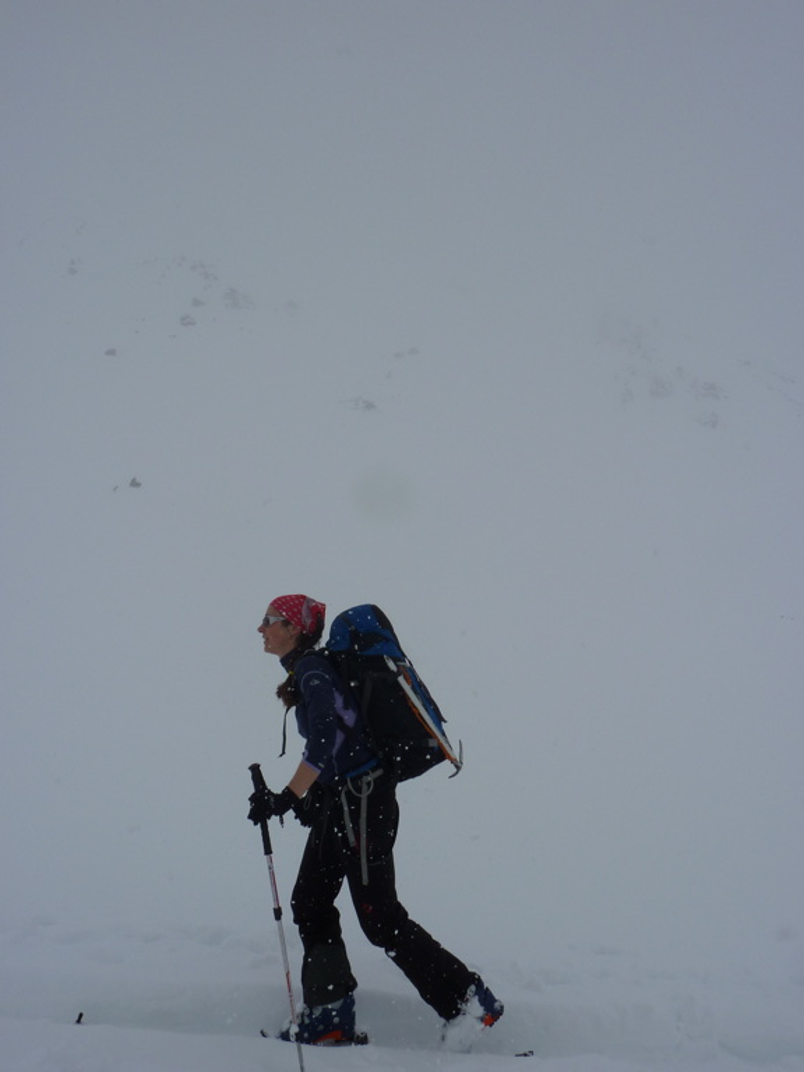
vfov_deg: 61.7
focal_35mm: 29
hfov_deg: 48.2
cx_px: 402
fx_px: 898
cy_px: 536
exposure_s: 1/2000
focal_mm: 4.7
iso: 80
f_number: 6.3
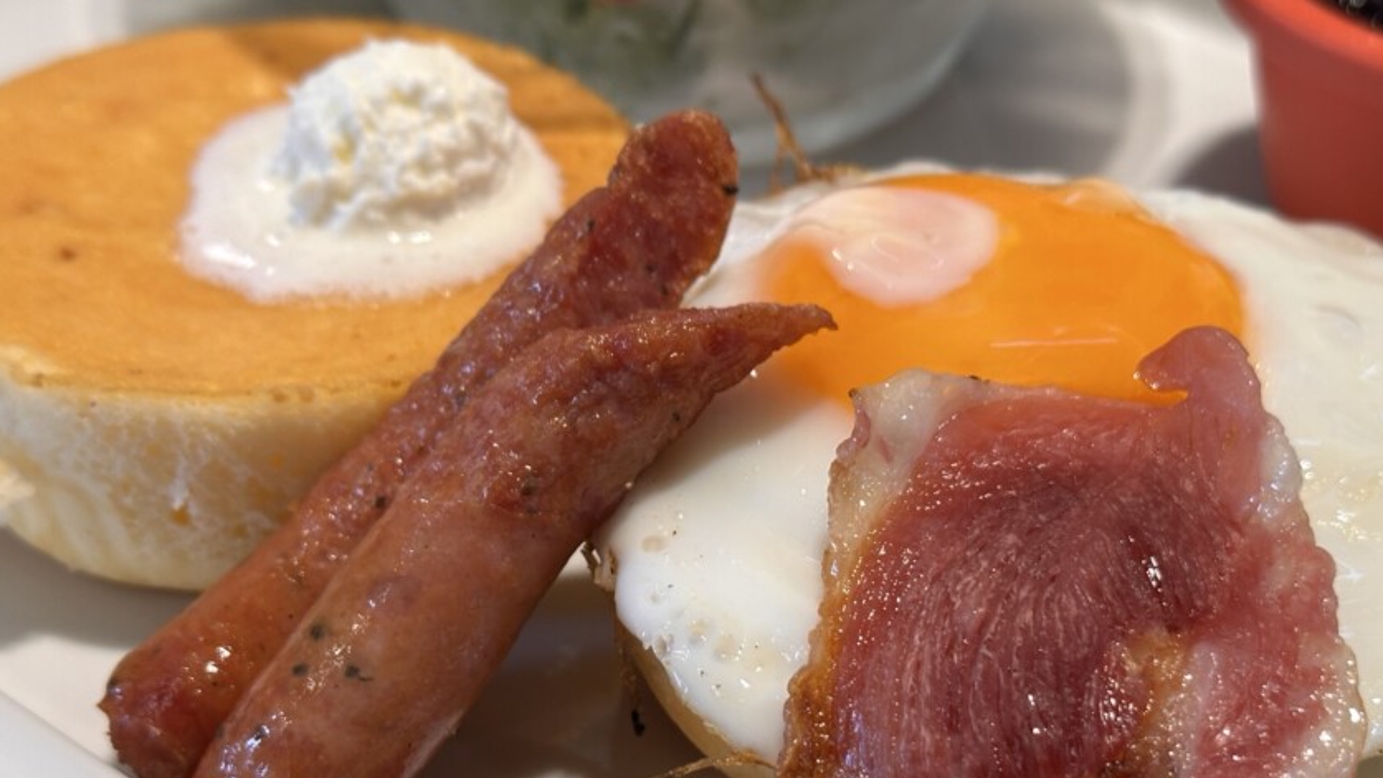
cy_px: 555
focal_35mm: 64
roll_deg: +0.0
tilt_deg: -37.9
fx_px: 2347
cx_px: 737
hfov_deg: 32.8
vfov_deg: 18.7
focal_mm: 6.86
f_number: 1.78
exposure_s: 1/60
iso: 50
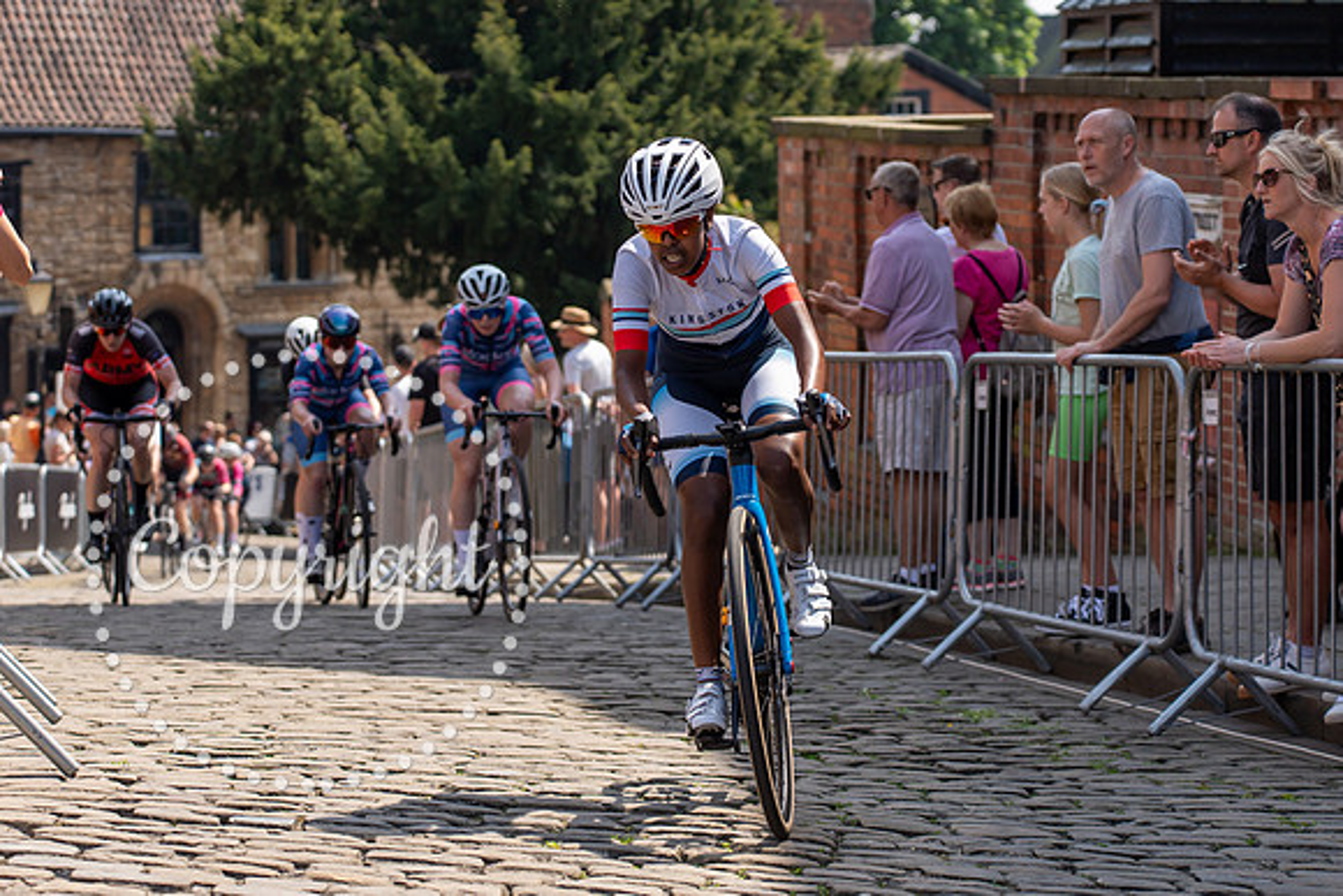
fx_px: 3974
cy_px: 408
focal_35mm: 107
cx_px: 710
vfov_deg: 12.9
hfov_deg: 19.2
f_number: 3.5
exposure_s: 1/2500
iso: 160
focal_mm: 72
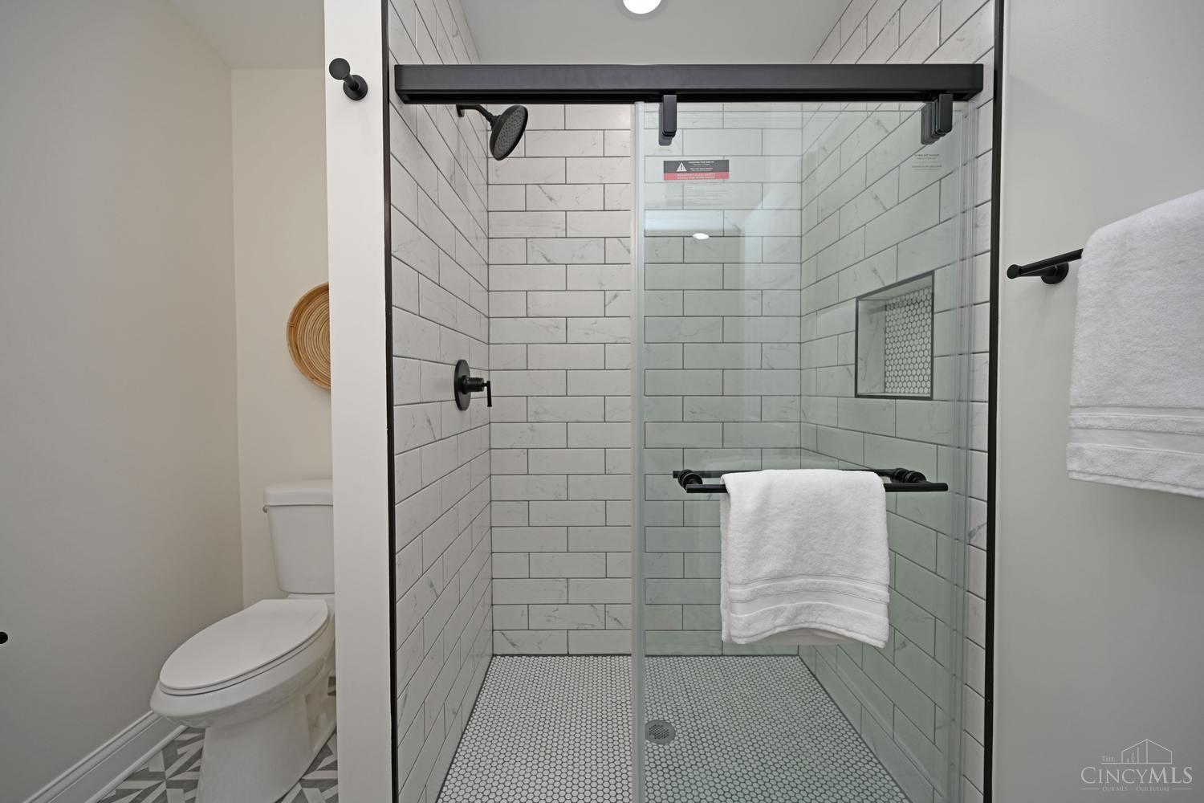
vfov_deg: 81.2
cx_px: 602
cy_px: 402
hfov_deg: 104.3
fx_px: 468
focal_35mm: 14
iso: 140
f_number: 4.5
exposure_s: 1/80
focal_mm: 14
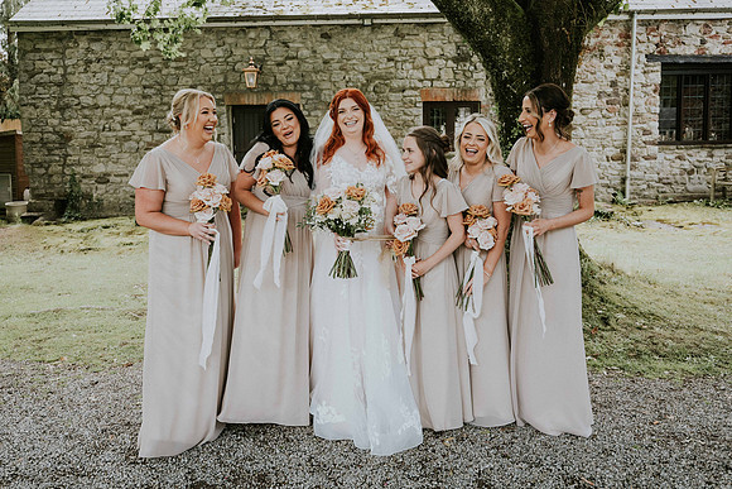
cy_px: 197
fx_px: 597
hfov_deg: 63.0
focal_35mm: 29
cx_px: 346
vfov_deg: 44.3
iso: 500
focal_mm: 24
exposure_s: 1/1000
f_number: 2.8
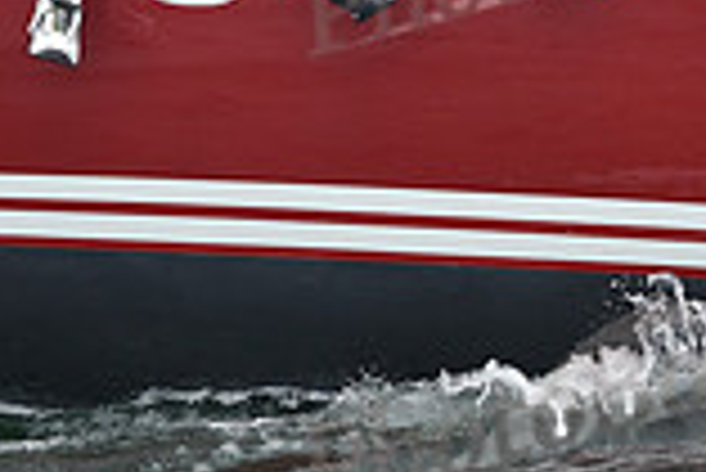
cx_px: 72
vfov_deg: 5.3
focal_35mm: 259
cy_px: -232
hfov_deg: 7.9
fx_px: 5084
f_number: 5.6
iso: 250
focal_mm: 70
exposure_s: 1/1000
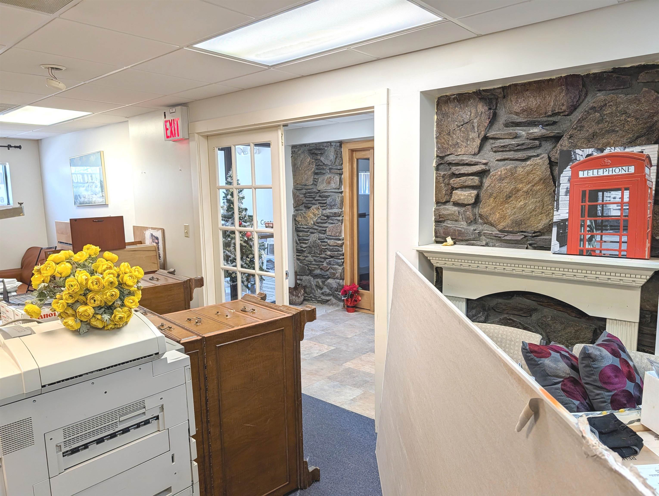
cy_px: 248
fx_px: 458
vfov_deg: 56.9
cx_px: 330
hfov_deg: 71.5
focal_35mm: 24
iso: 18
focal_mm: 6.9
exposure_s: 1/267
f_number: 1.68
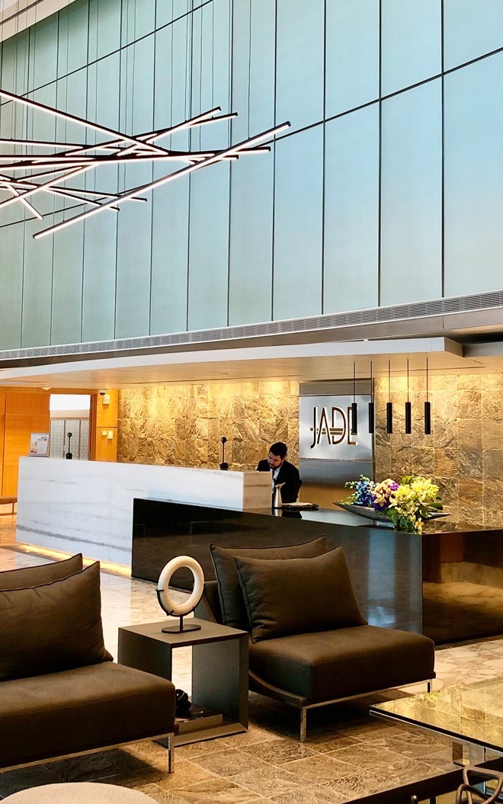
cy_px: 354
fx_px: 986
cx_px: 216
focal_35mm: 45
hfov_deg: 28.6
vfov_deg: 44.3
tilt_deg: +4.2
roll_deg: +0.1
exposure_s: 1/30
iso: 32
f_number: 1.8
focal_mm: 4
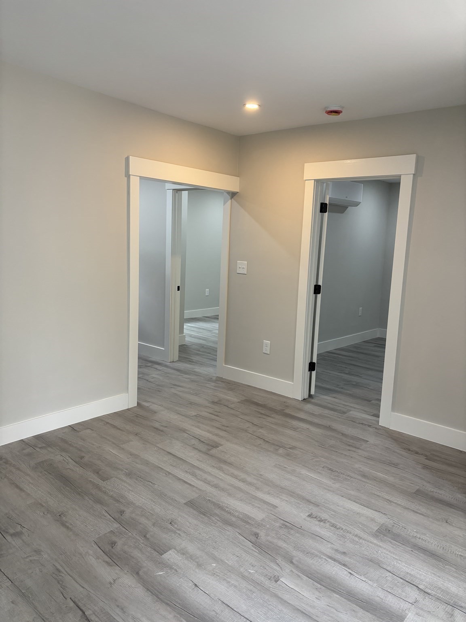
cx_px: 233
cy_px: 311
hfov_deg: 53.1
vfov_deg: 67.3
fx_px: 467
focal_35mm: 26
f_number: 1.6
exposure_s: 1/121
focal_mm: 5.96
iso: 100
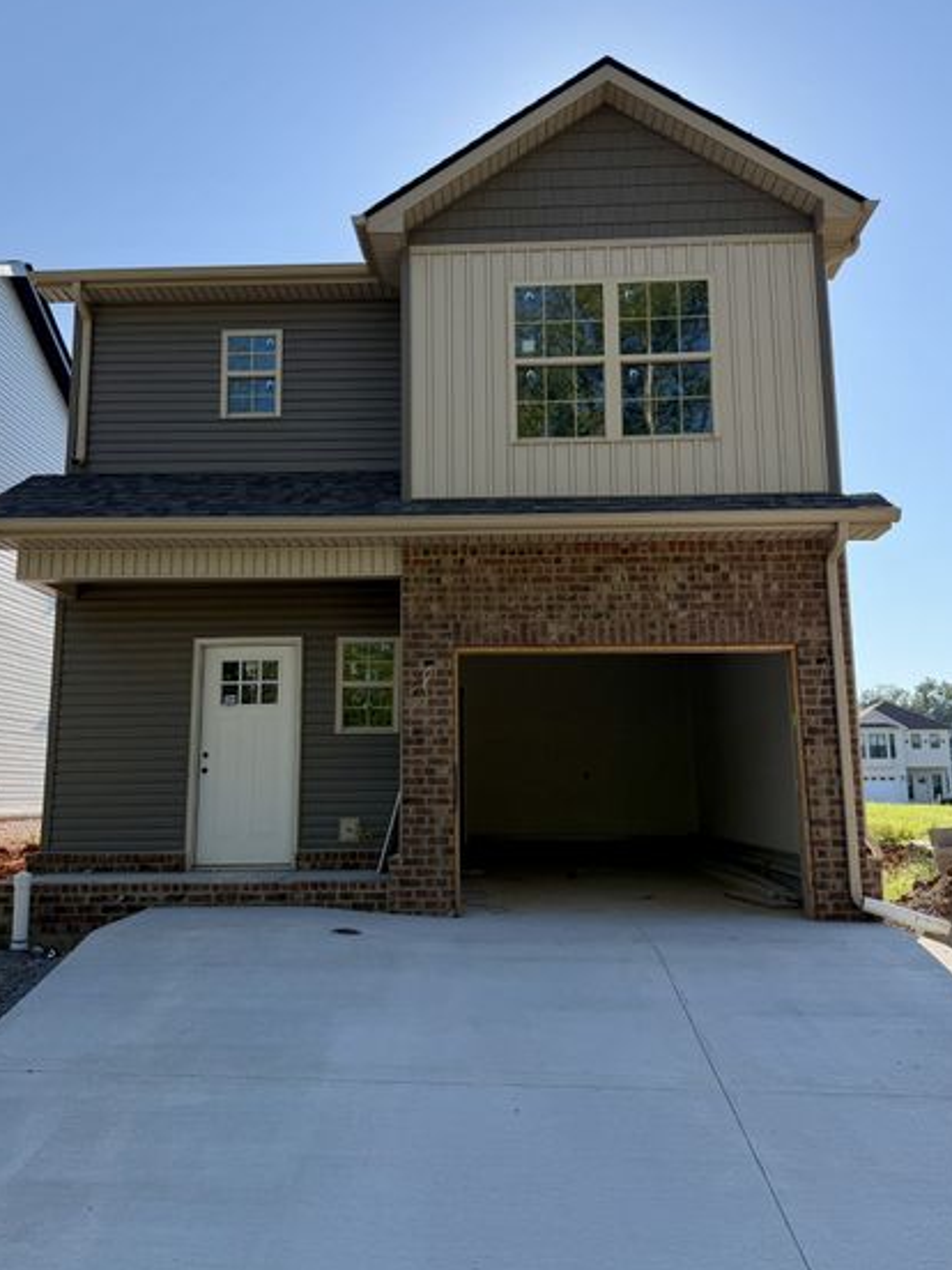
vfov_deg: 61.6
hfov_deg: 48.2
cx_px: 453
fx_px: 1063
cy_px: 590
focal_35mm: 29
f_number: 1.78
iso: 100
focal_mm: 6.76
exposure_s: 1/5319
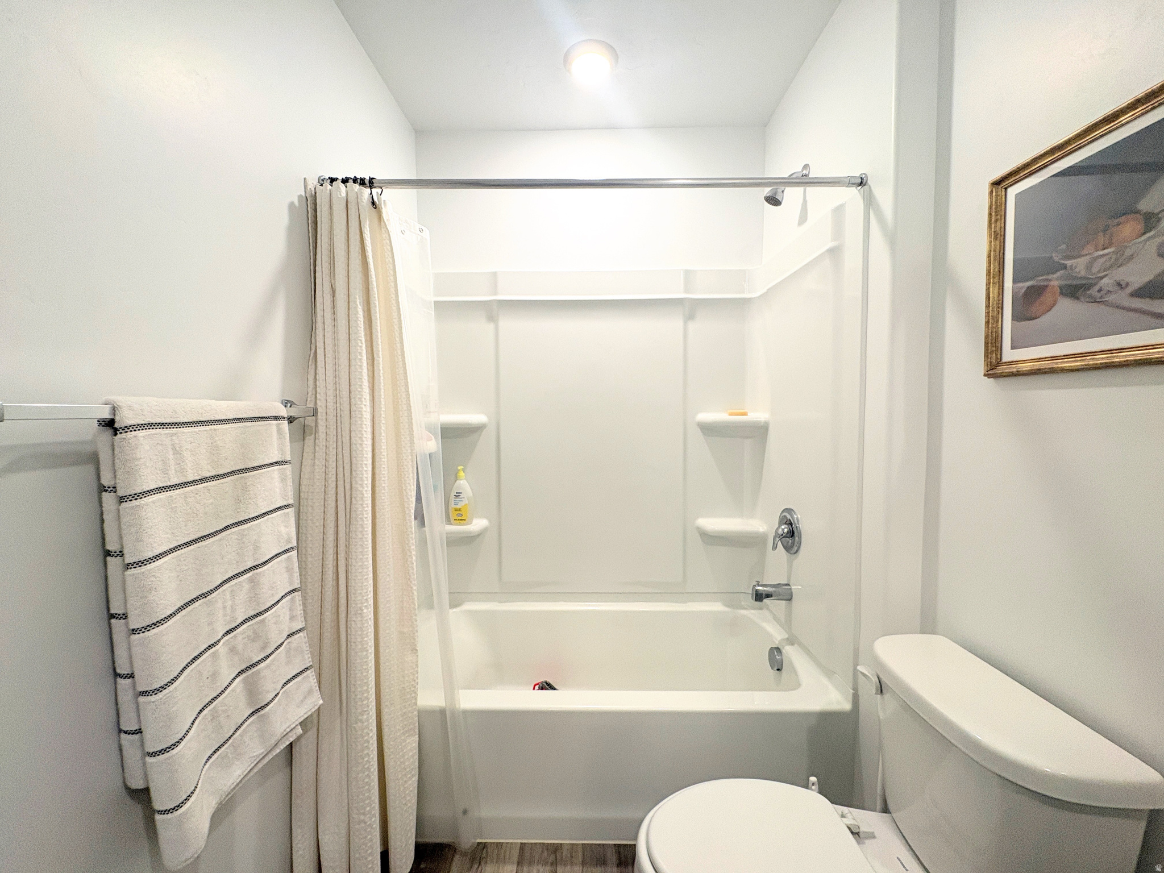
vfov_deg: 85.7
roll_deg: +0.8
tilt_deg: -2.4
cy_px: 436
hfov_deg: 102.1
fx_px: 471
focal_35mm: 14
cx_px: 582
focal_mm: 2.22
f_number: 2.2
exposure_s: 1/120
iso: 160
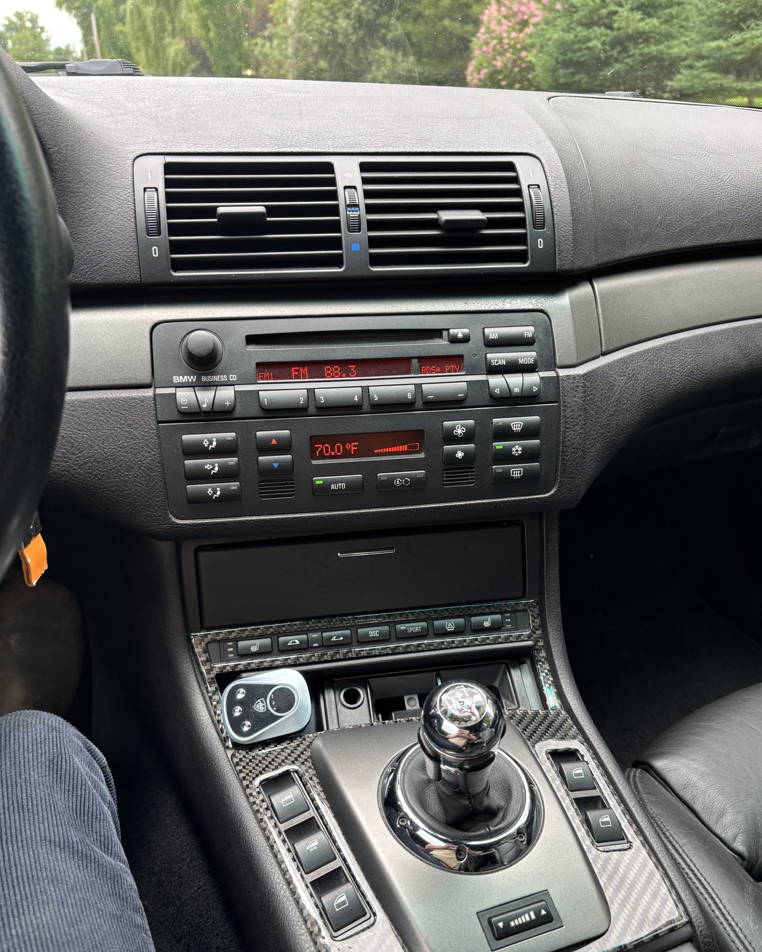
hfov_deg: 51.5
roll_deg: +0.6
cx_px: 393
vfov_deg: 62.1
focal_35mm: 28
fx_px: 789
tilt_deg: -27.5
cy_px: 523
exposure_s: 1/121
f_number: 1.6
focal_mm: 5.96
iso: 100
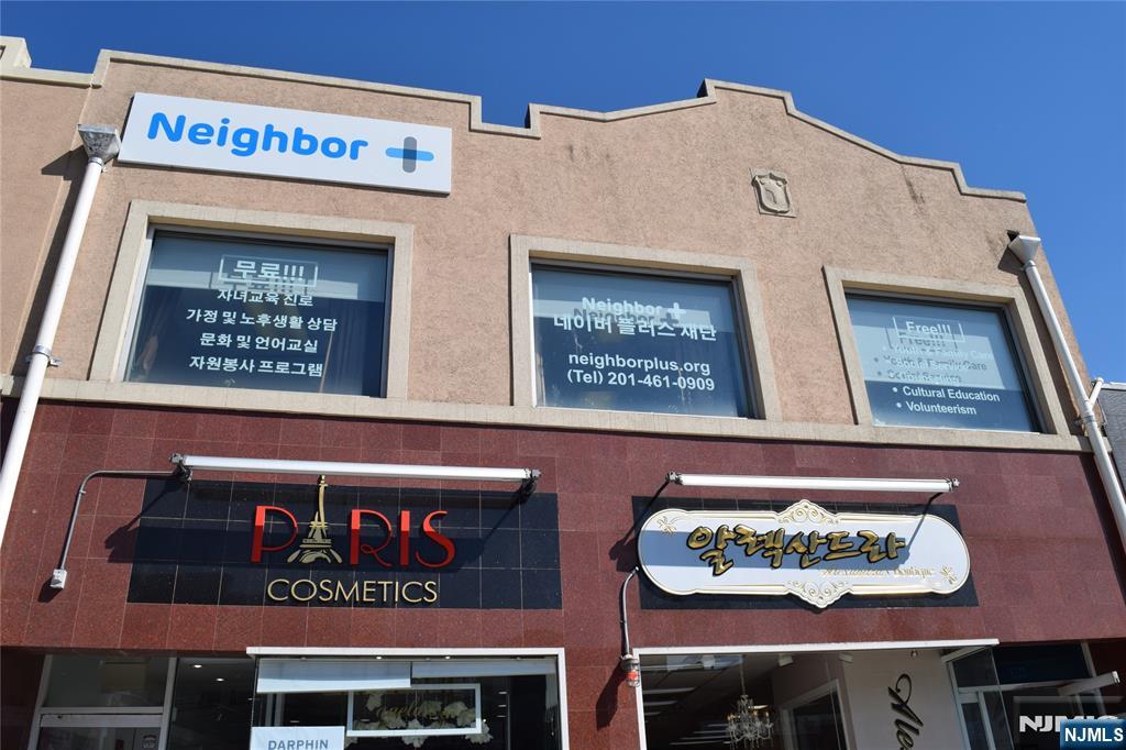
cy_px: 375
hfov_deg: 67.4
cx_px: 563
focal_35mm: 27
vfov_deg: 47.9
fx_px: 844
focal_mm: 18
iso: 200
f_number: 11
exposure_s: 1/500
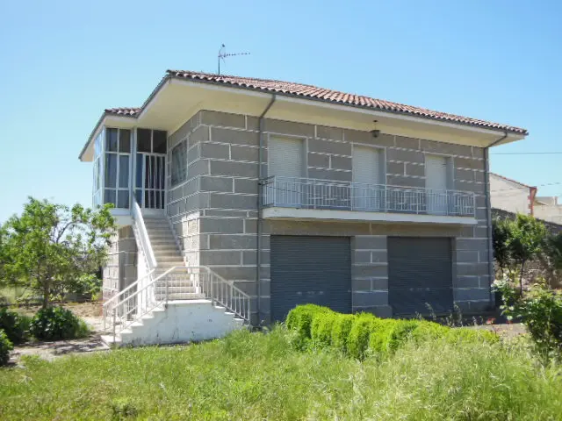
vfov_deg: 41.8
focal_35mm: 34
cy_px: 210
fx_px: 552
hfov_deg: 54.0
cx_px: 281
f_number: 3.9
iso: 125
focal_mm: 6
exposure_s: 1/500
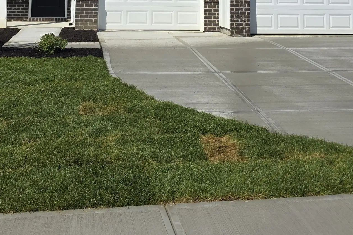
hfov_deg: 34.4
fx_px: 569
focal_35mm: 58
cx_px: 140
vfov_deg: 21.0
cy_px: -82
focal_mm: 6.3
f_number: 1.7
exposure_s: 1/7944
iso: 50
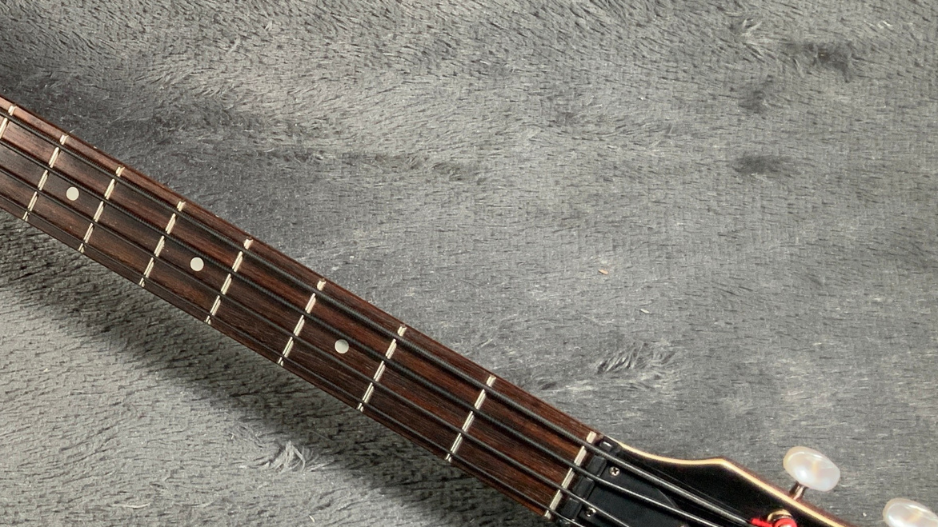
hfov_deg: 28.9
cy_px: 75
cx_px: 38
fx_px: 1716
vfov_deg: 17.3
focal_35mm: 69
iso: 64
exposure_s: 1/104
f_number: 1.8
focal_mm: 3
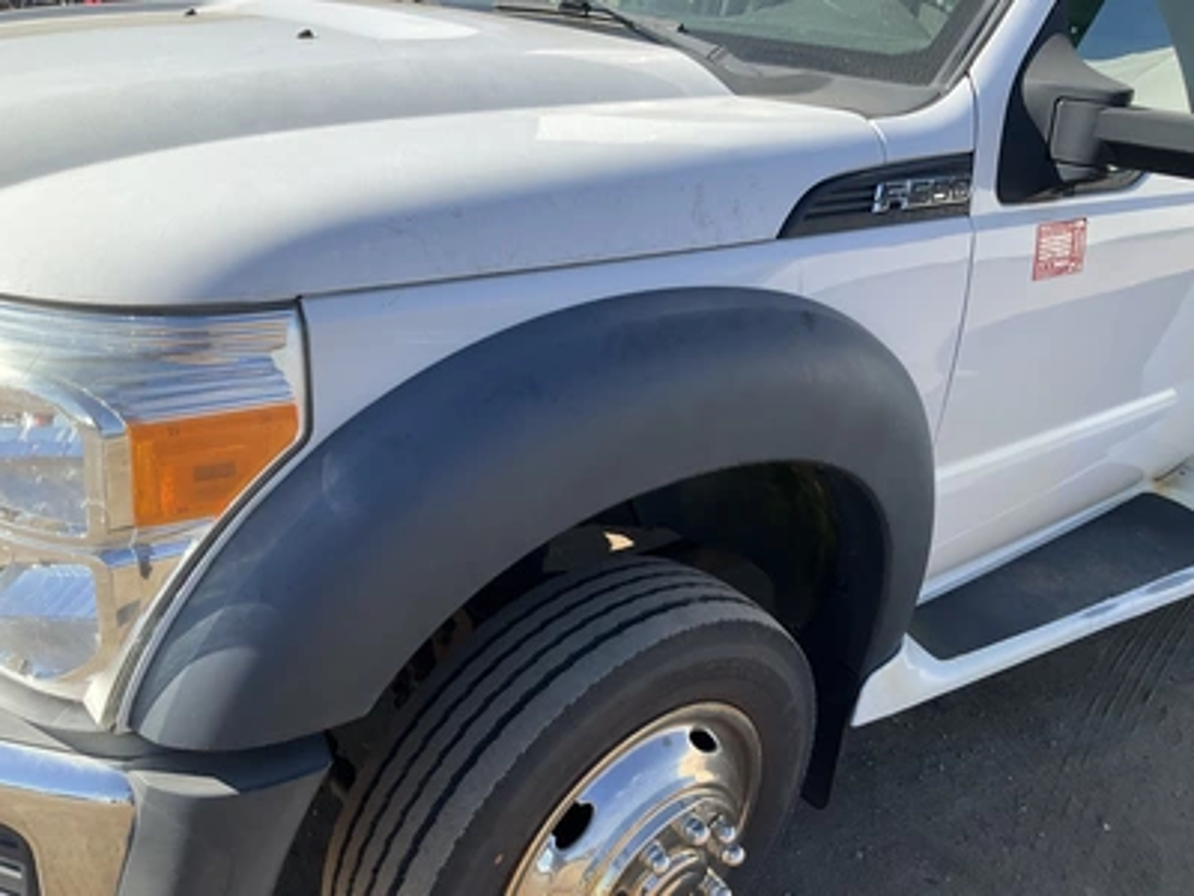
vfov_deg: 48.2
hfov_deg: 61.7
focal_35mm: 29
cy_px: 448
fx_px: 1000
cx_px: 597
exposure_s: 1/816
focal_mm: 3
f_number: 1.8
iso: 25
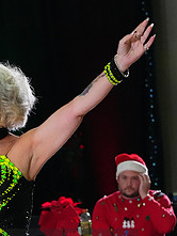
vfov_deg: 6.2
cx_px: -8
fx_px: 2166
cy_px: 265
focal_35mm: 318
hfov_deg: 4.7
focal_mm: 126
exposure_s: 1/400
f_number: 6.3
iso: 8000
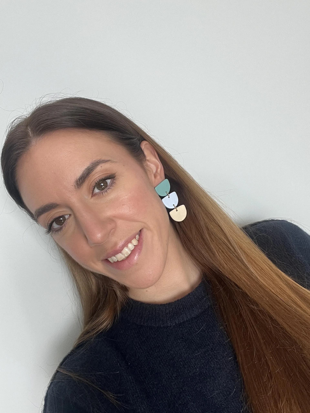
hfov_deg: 46.8
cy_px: 206
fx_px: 358
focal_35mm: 30
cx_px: 155
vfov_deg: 60.0
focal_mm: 2.7
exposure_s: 1/88
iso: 100
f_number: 2.2
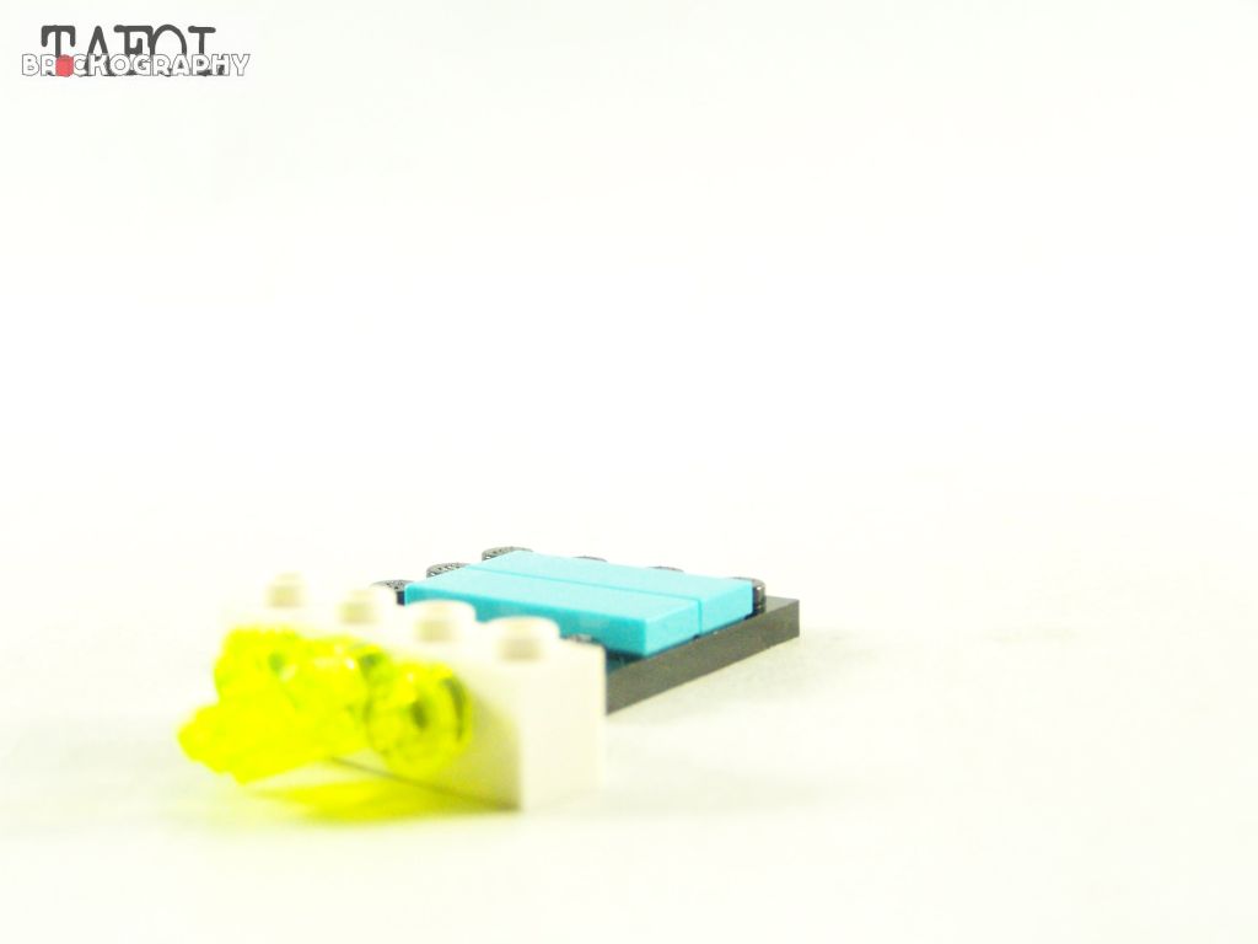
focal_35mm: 67
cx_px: 629
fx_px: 2435
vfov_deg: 21.9
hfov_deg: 29.0
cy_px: 472
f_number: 3.2
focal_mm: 11.1
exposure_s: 1/60
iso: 400
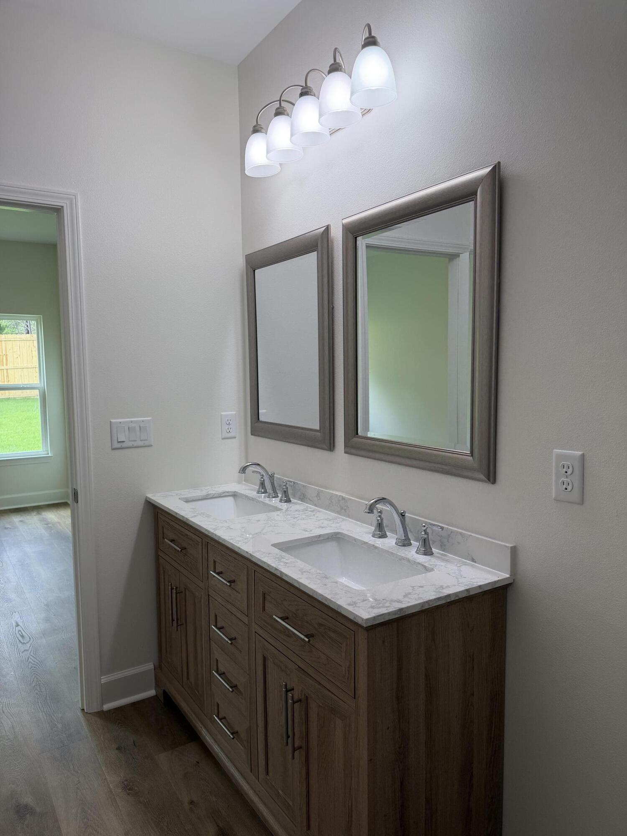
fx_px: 580
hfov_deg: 56.8
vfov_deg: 71.6
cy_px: 418
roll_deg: +0.5
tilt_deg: -4.9
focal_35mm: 24
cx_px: 314
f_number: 1.78
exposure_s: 1/180
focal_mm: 6.76
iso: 80
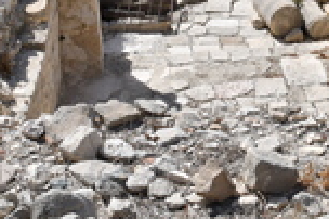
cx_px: 422
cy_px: -55
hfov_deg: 18.4
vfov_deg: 12.8
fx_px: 949
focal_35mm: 104
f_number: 10
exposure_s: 1/400
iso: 200
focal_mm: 24
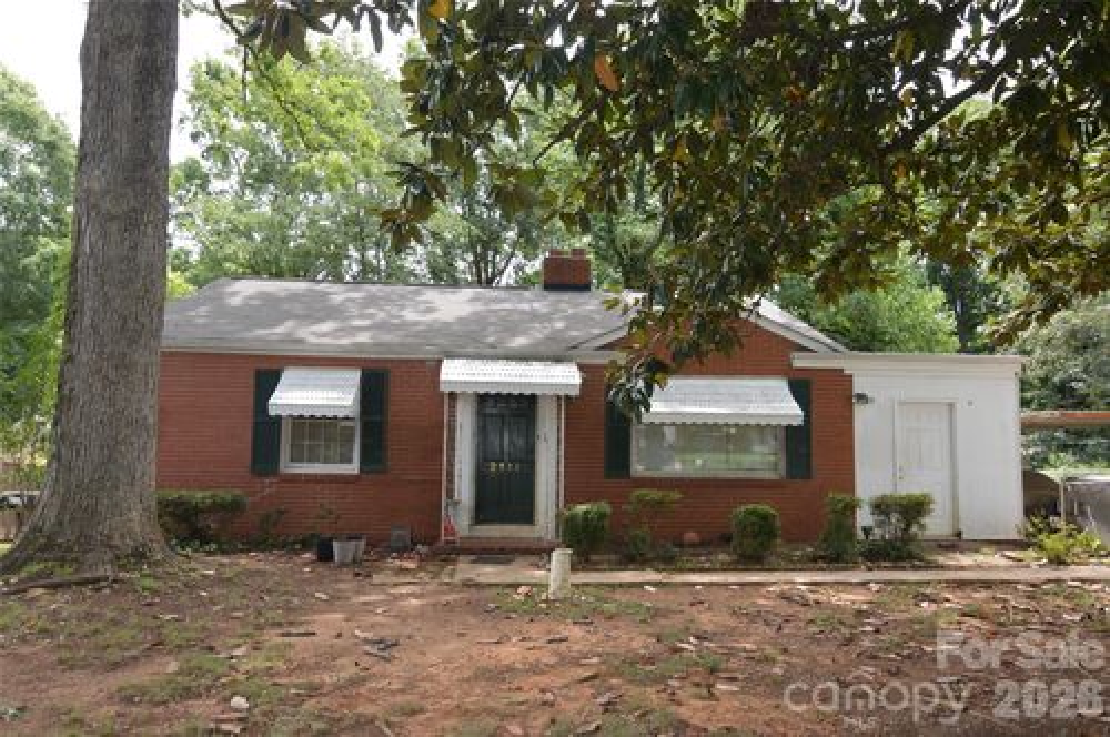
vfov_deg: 53.0
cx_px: 555
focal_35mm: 24
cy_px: 368
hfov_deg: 73.8
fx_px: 739
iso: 140
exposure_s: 1/125
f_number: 5.6
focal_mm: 16
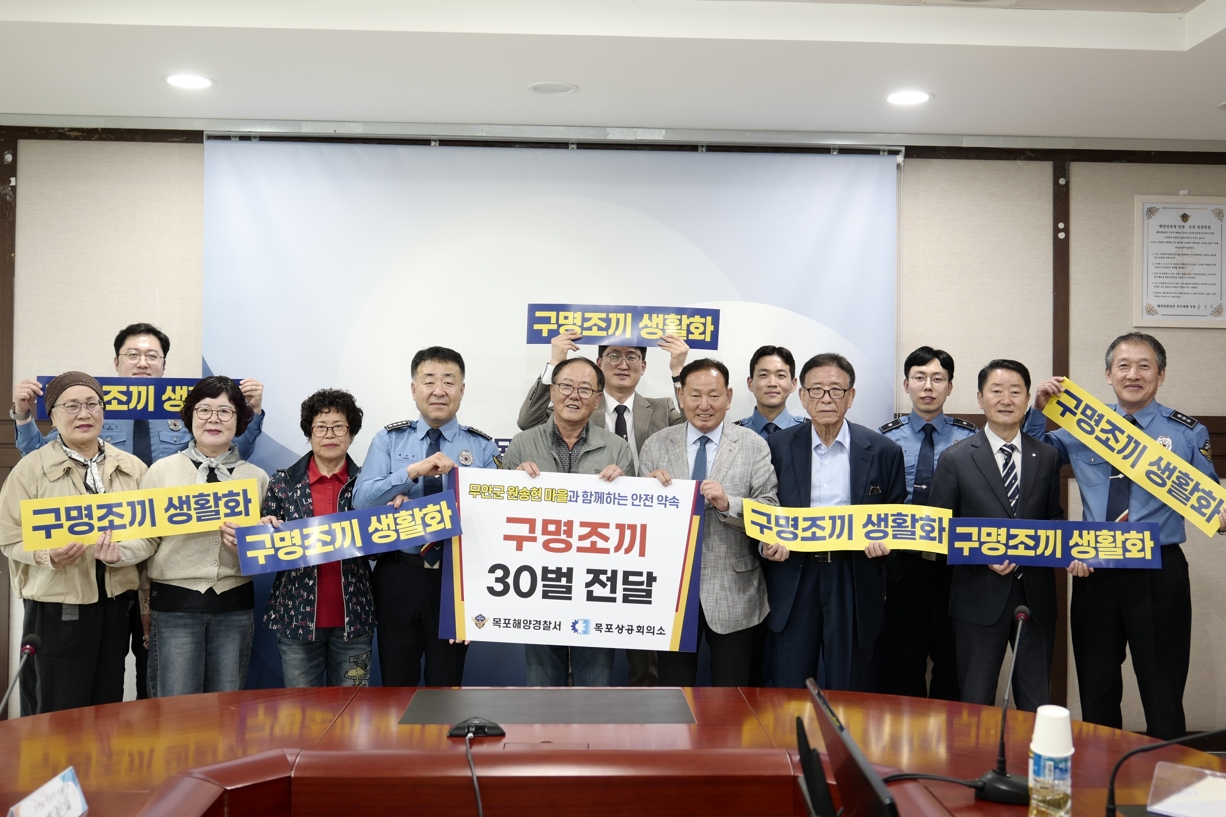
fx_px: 1226
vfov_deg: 36.9
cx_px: 613
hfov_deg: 53.1
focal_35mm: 36
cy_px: 408
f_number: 2.8
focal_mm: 24
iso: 250
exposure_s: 1/25
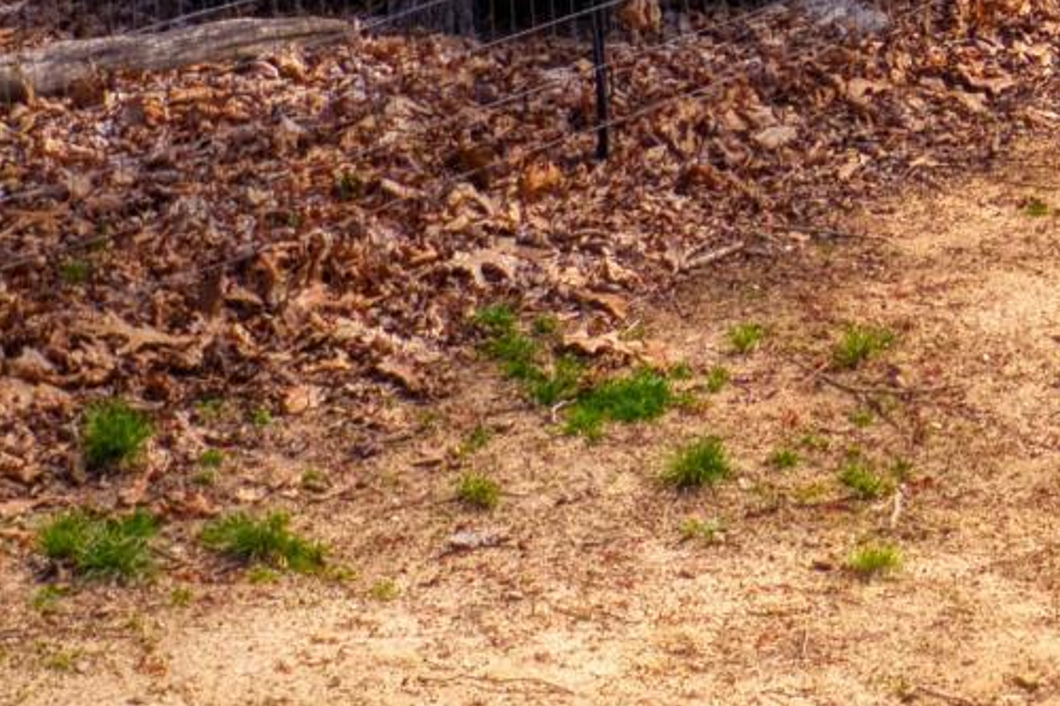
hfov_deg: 11.5
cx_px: 1755
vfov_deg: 7.9
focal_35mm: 168
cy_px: -634
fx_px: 4945
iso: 400
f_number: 4
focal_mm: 10.26
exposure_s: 1/80
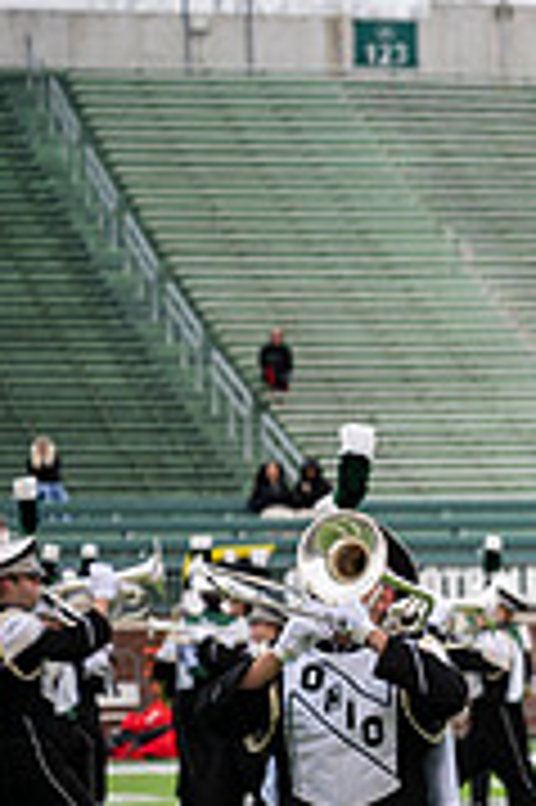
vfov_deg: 9.0
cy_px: 678
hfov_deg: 5.8
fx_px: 5079
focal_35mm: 227
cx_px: 1248
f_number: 2.8
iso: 160
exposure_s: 1/500
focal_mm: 70
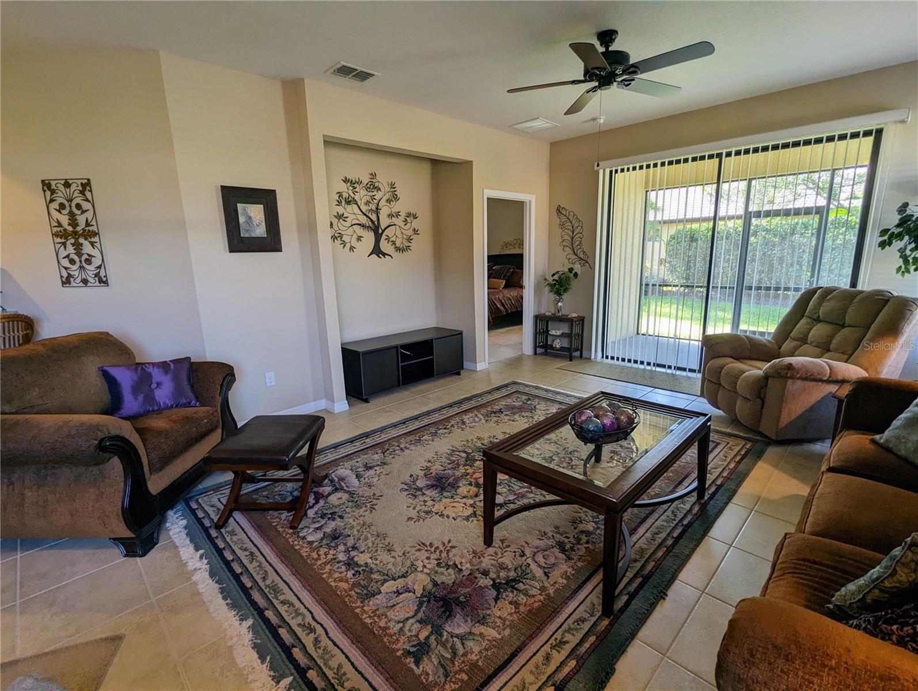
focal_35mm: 16
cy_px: 346
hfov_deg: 94.4
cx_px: 459
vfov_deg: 78.2
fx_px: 425
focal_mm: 2.35
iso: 57
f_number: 2.2
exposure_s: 1/30
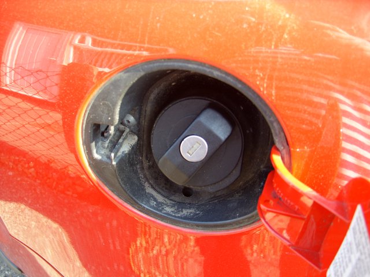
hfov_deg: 49.0
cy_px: 138
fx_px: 406
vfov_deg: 37.7
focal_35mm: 38
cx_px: 185
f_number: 2.8
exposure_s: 1/61
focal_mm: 7.8
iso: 50
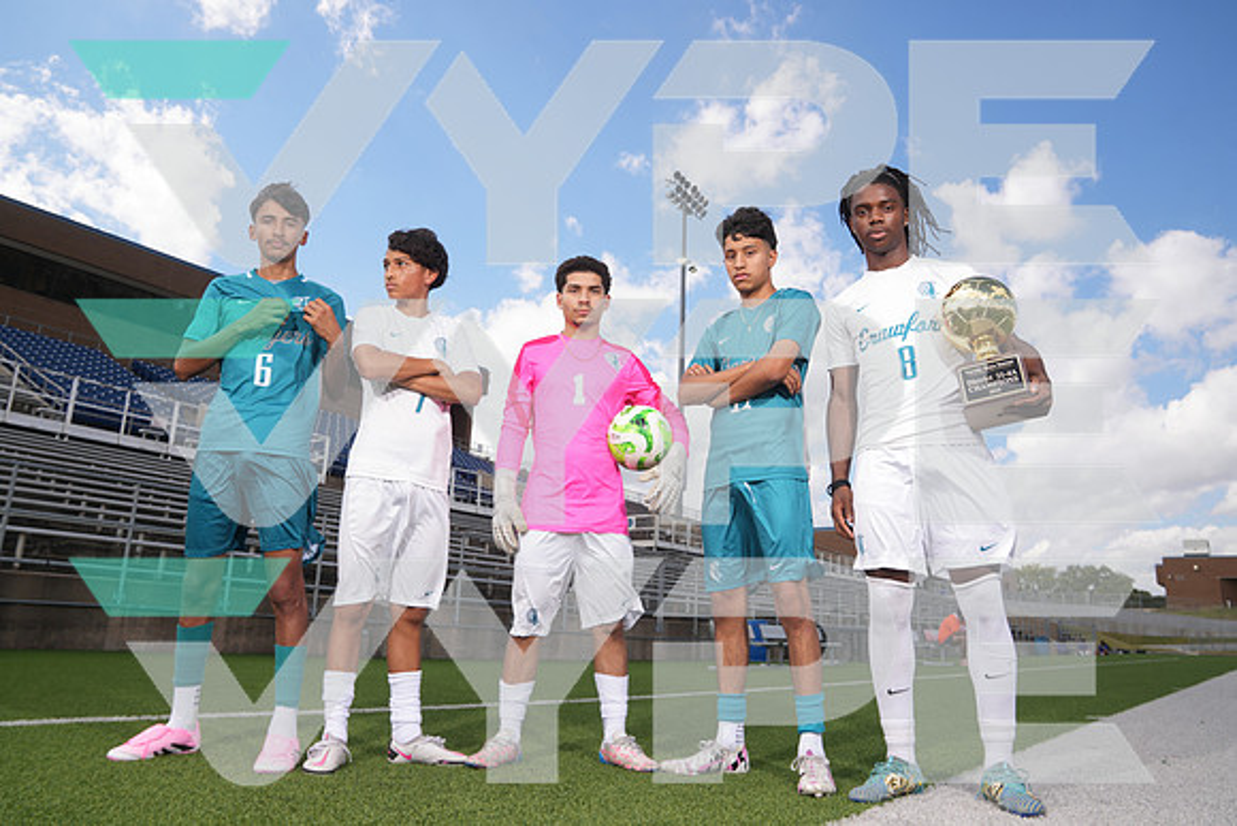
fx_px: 825
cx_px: 618
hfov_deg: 73.7
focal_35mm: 24
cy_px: 413
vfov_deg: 53.2
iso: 100
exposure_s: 1/200
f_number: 8
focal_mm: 24
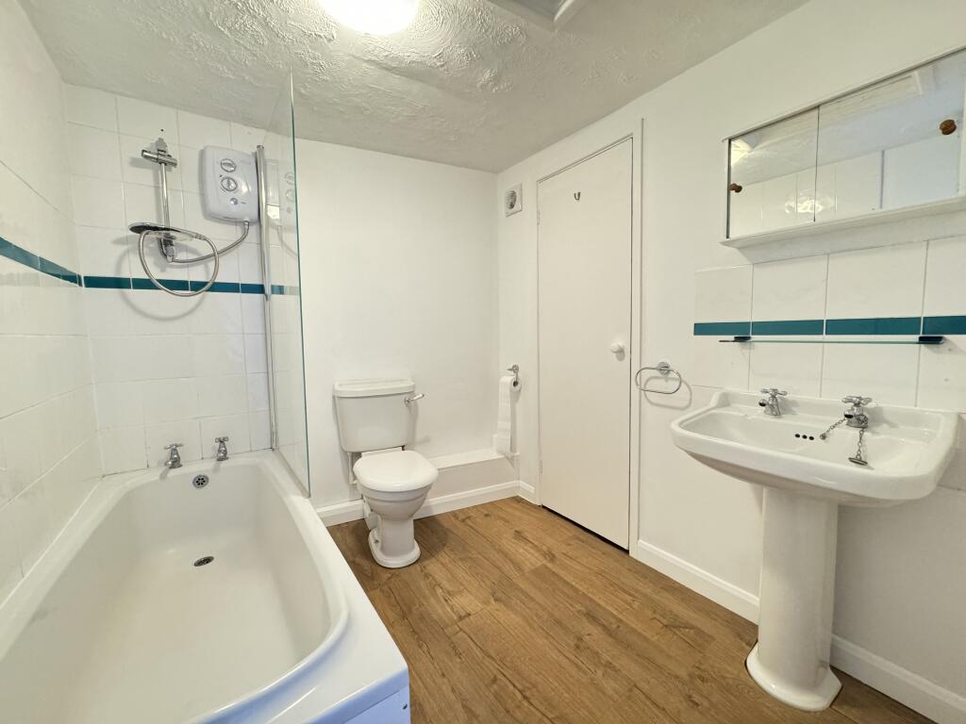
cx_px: 483
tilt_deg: -4.4
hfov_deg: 102.1
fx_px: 391
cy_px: 362
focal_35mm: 14
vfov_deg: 85.7
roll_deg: +1.4
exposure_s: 1/50
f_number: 2.2
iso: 800
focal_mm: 2.22
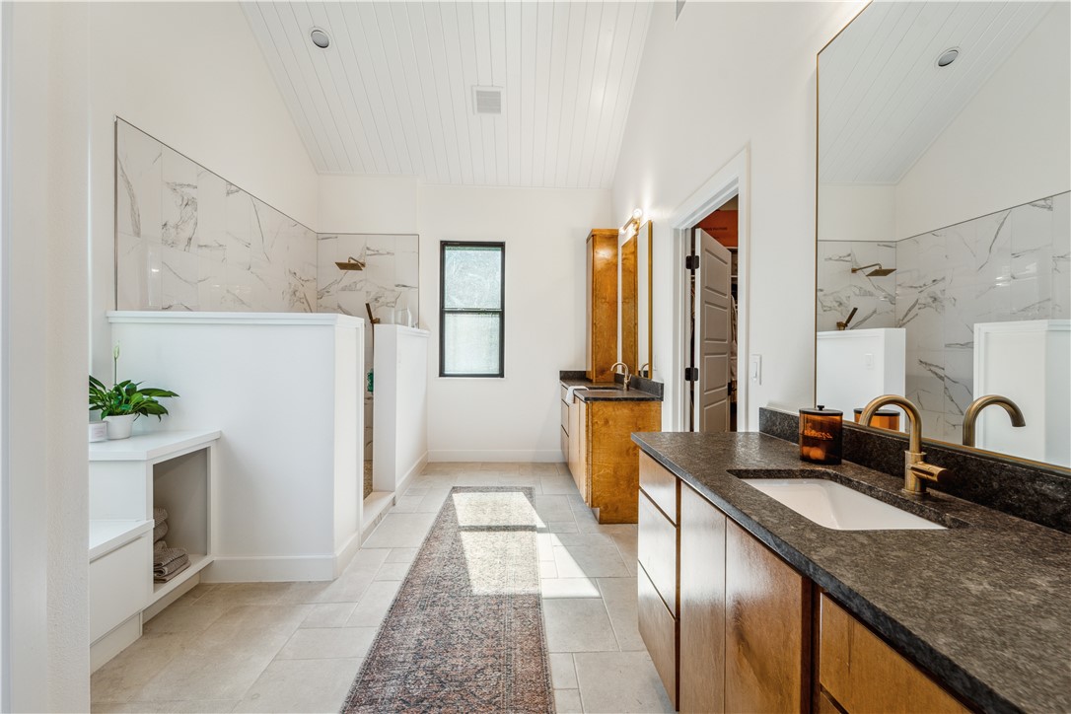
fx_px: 416
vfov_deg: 81.2
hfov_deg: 104.3
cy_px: 357
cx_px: 536
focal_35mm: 14
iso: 250
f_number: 9
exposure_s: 1/160
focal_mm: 14
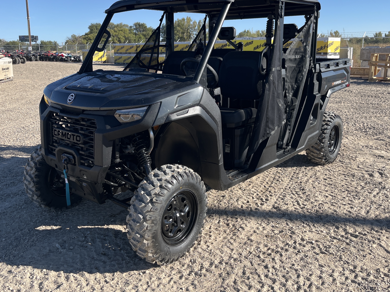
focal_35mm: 33
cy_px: 118
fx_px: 372
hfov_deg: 55.3
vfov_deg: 42.8
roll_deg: +0.6
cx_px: 189
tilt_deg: -11.2
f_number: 1.6
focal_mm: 5.1
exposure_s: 1/2222
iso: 50
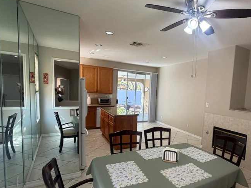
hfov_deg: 75.0
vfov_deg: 60.9
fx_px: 160
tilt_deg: -5.5
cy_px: 105
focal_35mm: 22
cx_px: 158
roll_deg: -2.7
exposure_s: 1/120
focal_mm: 2.22
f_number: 2.2
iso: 200
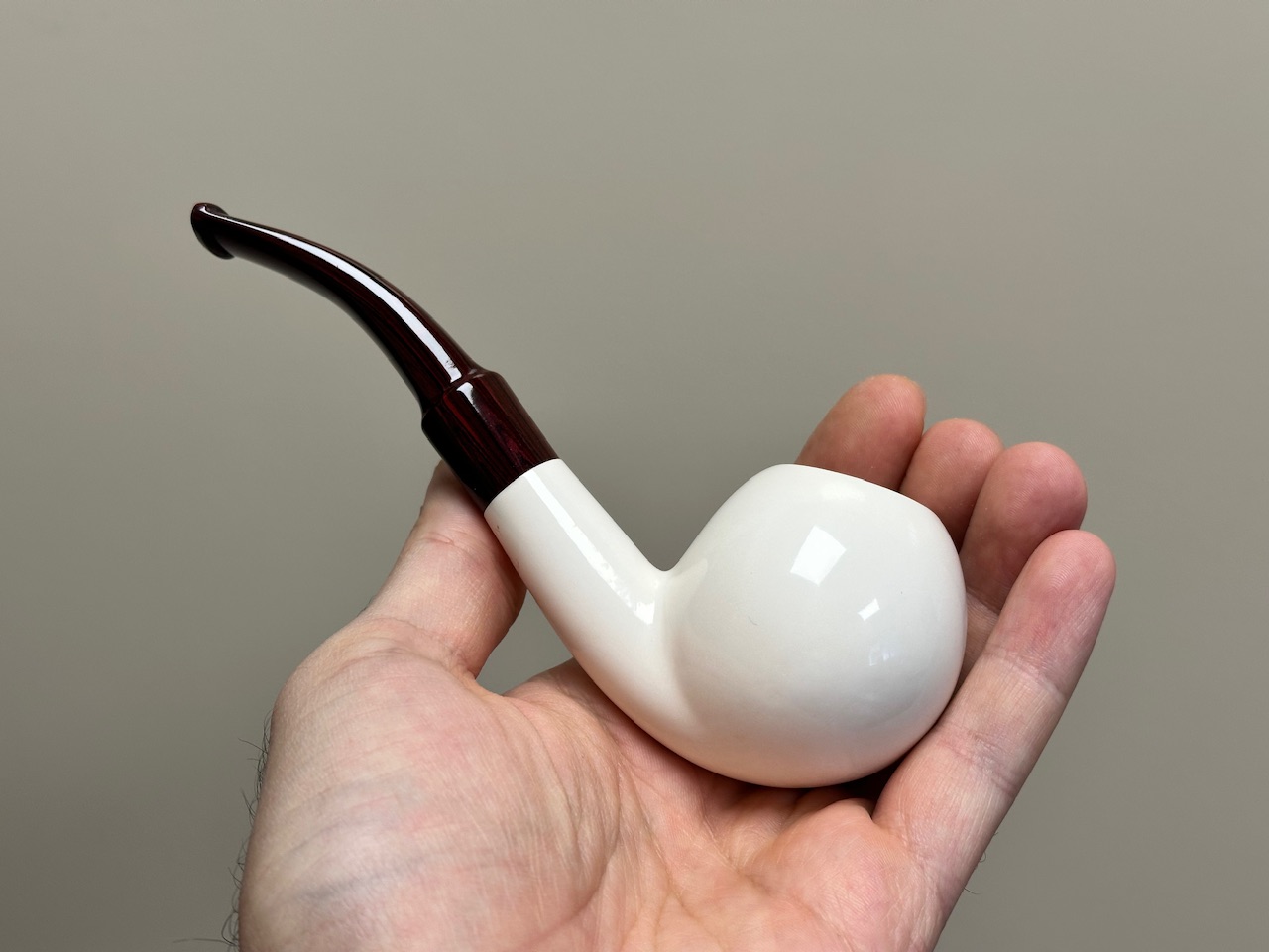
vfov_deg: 30.3
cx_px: 634
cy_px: 476
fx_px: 1760
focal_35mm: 48
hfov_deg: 39.7
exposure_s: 1/121
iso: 64
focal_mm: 6.86
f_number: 1.78
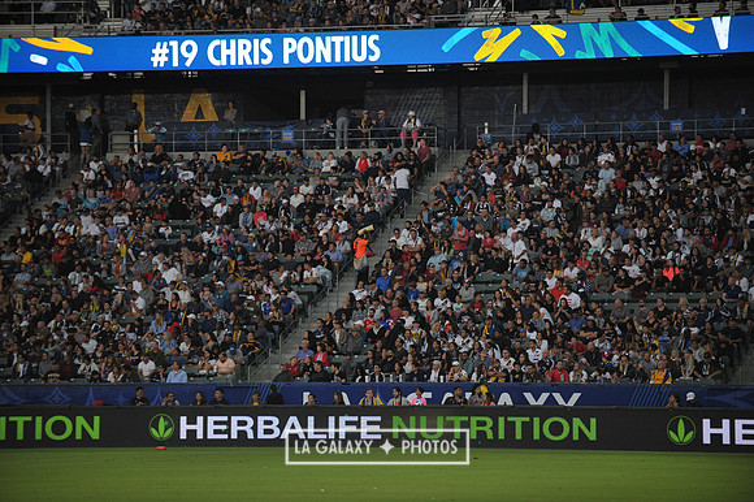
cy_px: 251
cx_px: 377
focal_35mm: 170
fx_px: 3558
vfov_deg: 8.1
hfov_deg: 12.1
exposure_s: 1/1000
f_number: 2.8
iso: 640
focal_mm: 170
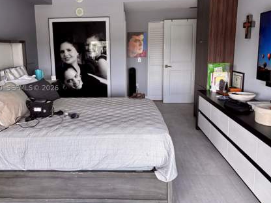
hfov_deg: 59.8
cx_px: 119
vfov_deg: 46.7
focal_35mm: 30
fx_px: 235
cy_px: 88
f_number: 1.6
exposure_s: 1/120
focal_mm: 5.96
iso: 125
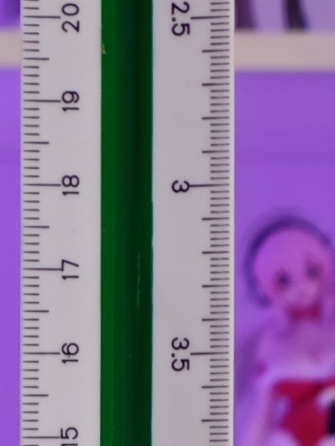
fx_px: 4695
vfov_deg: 5.3
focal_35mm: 364
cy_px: 924
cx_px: -357
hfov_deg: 4.0
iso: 400
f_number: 2.4
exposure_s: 1/19.5
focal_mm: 7.48
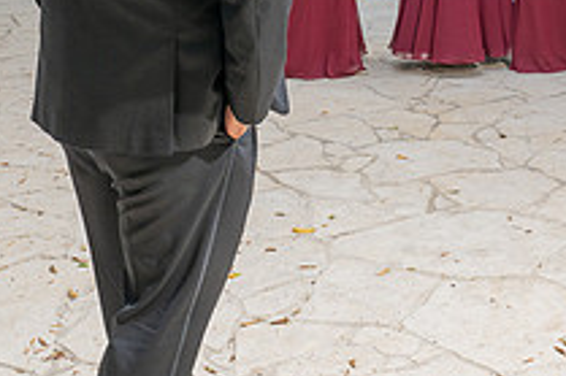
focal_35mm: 71
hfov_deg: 27.2
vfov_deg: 18.4
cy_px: -43
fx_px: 1115
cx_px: 541
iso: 200
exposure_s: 1/200
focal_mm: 24
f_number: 5
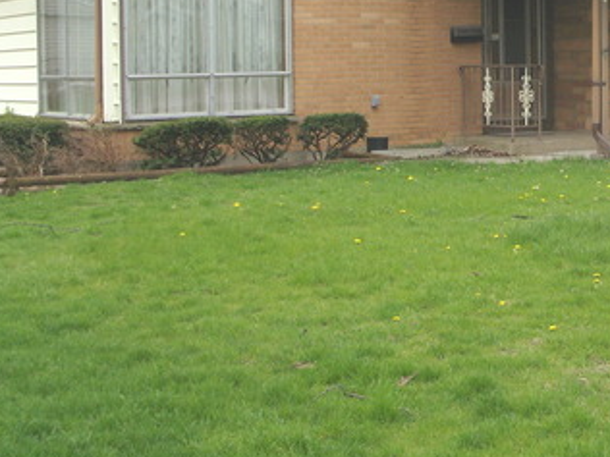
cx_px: 512
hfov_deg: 24.8
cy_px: 98
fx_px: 1357
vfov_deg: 19.0
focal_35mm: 77
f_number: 2.8
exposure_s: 1/800
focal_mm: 7.8
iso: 80
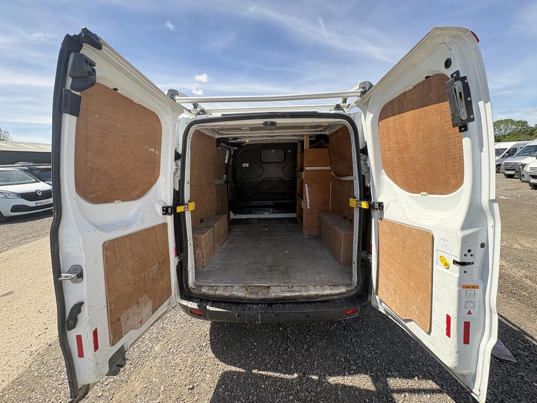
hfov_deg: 102.1
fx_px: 217
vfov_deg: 85.7
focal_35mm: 14
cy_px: 202
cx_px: 268
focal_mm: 2.22
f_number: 2.2
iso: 64
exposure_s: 1/381
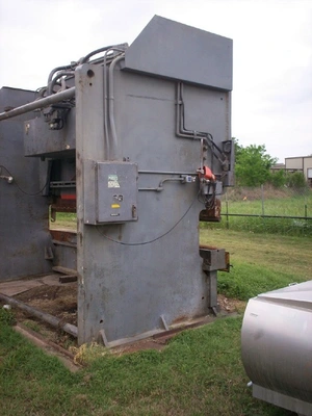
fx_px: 433
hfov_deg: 39.7
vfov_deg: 51.4
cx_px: 156
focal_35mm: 36
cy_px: 208
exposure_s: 1/305
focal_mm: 6
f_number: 4.5
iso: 100
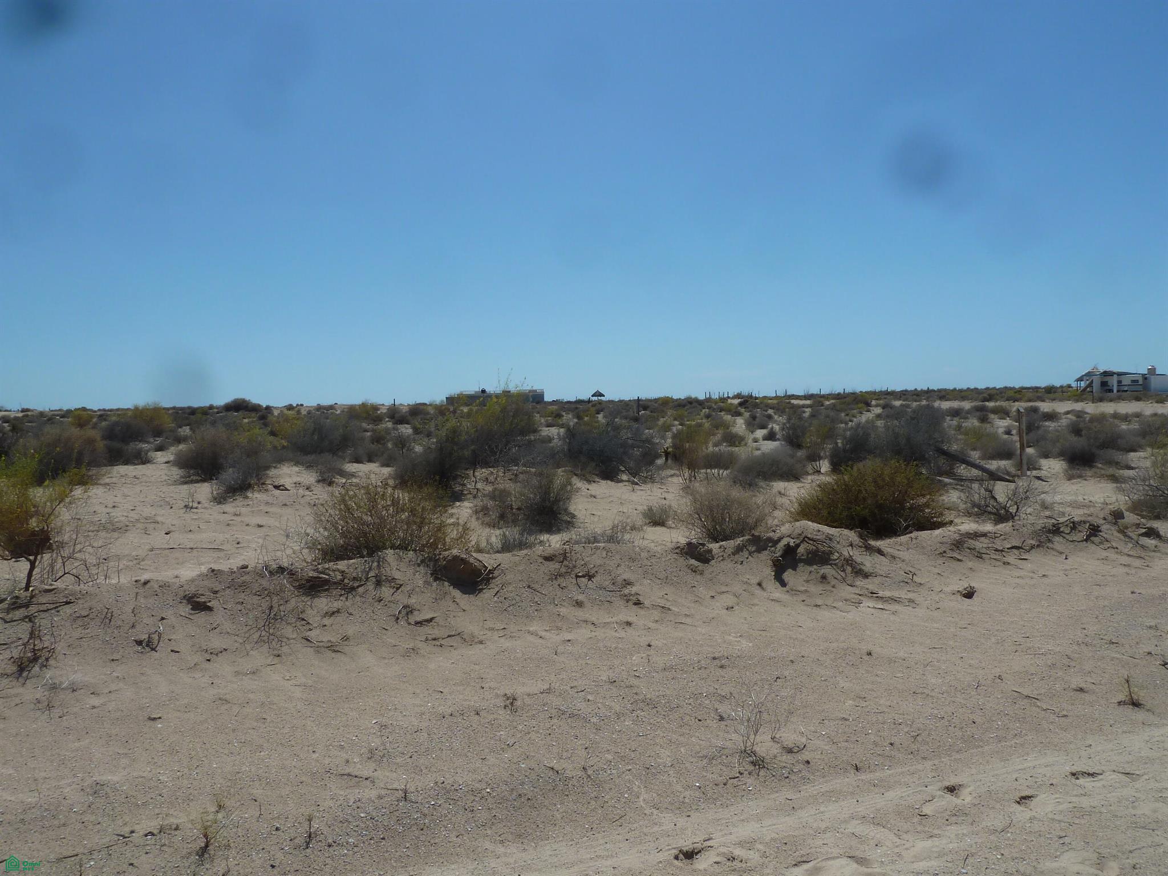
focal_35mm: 25
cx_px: 584
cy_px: 438
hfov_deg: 69.4
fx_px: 844
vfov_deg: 54.9
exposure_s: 1/800
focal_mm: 4.1
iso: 80
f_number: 5.6
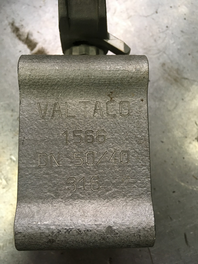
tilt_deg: -81.3
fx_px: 221
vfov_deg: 61.6
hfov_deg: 48.2
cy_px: 132
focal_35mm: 29
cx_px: 99
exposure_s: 1/33
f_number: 2.2
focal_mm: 4.15
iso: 64
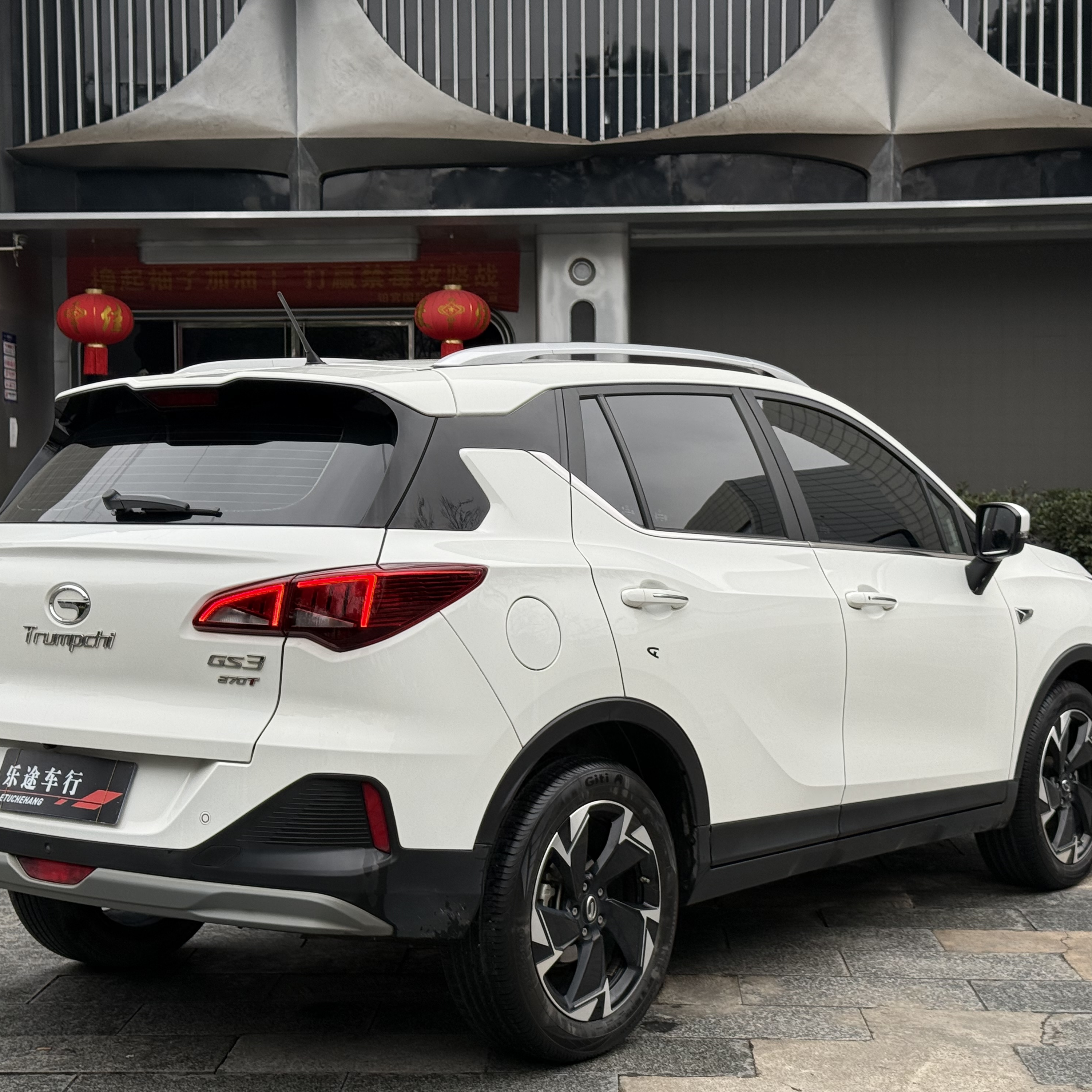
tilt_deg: -0.7
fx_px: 2034
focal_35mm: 57
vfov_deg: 30.0
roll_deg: +0.7
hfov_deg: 30.0
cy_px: 549
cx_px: 519
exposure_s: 1/348
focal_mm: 6.76
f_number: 1.78
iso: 64
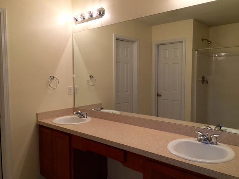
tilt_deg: -4.0
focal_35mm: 29
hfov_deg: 61.7
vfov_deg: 48.2
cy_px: 90
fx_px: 200
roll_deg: +0.4
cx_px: 120
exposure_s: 1/53
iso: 25
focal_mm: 4.15
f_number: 2.2
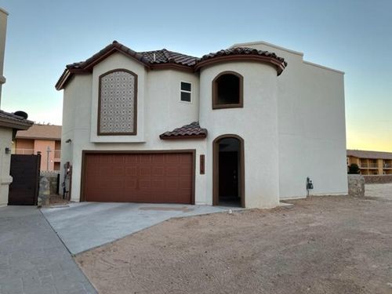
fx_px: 294
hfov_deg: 67.3
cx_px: 196
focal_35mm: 26
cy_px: 147
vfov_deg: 53.1
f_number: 1.6
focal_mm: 4.2
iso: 40
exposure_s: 1/121
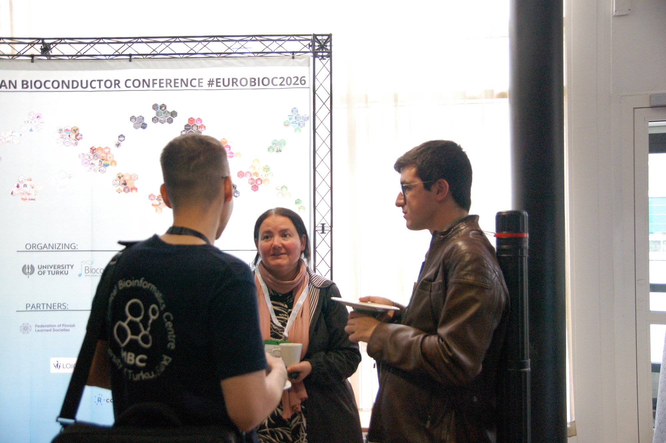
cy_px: 222
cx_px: 333
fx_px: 610
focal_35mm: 33
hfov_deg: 57.3
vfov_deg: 39.9
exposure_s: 1/125
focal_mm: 22
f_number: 2.8
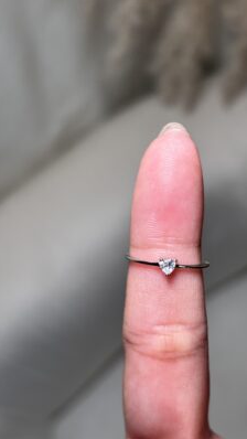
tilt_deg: -64.2
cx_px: 163
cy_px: 220
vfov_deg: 36.6
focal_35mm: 57
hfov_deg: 21.0
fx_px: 663
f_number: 1.6
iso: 50
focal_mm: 5.96
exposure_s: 1/76
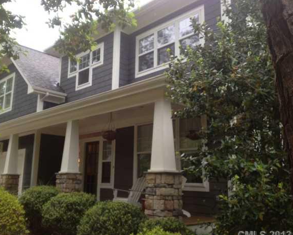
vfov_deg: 39.2
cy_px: 119
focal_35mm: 38
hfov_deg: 47.9
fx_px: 330
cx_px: 132
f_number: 2.4
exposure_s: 1/30
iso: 64
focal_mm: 4.28
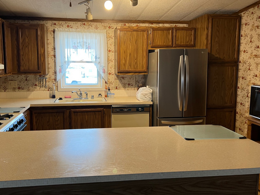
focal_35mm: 30
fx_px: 225
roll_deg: +0.6
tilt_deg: -5.9
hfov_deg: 59.8
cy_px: 87
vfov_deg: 46.7
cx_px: 113
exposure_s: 1/60
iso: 125
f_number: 1.5
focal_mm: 5.7
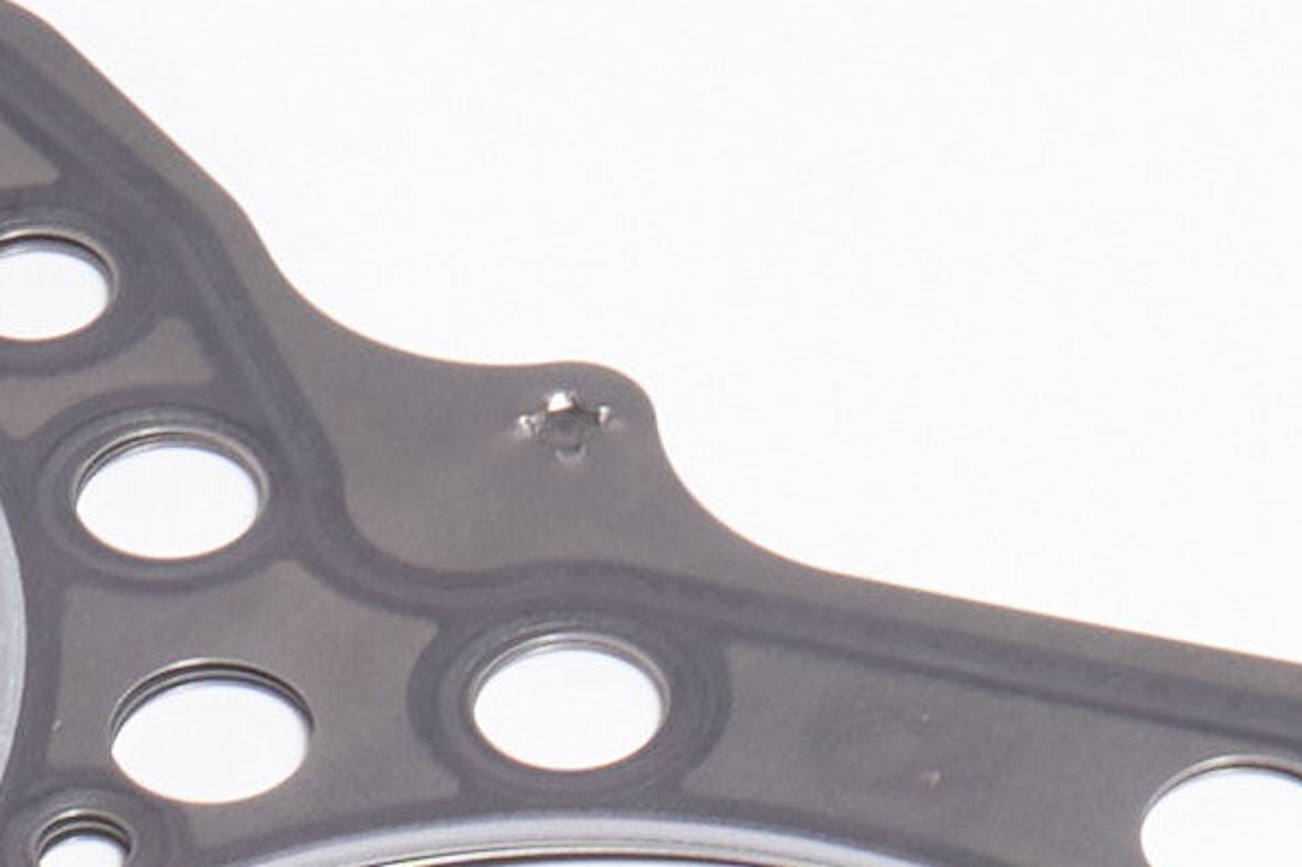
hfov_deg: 6.7
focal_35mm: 304
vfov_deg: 4.5
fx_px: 10991
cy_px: 1422
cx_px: -76
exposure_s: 1/125
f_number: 14
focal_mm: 31
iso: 200
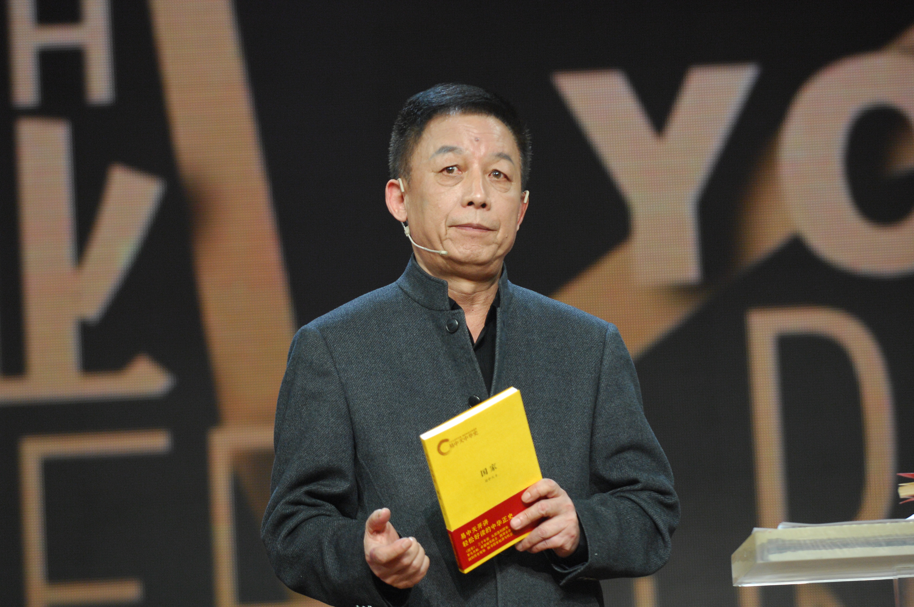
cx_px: 457
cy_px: 304
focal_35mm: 202
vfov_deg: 6.8
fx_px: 5135
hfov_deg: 10.2
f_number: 2.8
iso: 640
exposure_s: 1/125
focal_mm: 135
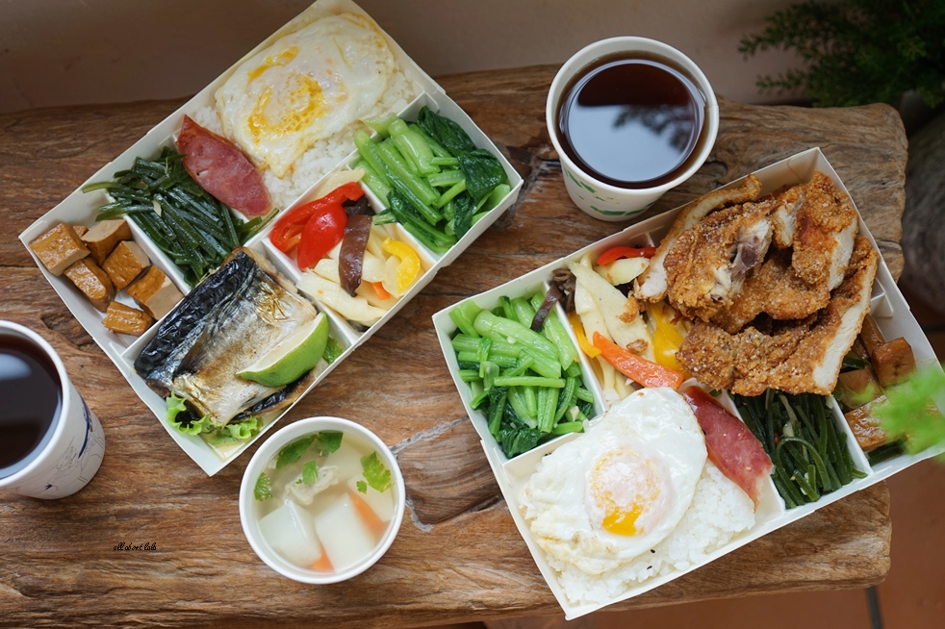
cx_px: 466
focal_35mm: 54
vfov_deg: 25.0
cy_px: 318
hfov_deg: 36.9
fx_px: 1417
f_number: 4
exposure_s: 1/60
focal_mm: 53
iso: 100
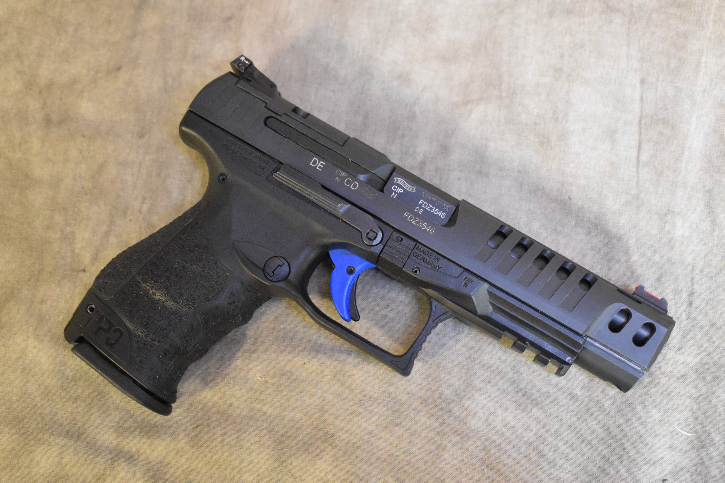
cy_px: 242
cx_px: 362
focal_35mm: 54
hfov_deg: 36.9
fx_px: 1087
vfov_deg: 25.1
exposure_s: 1/10
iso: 3200
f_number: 4.8
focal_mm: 36
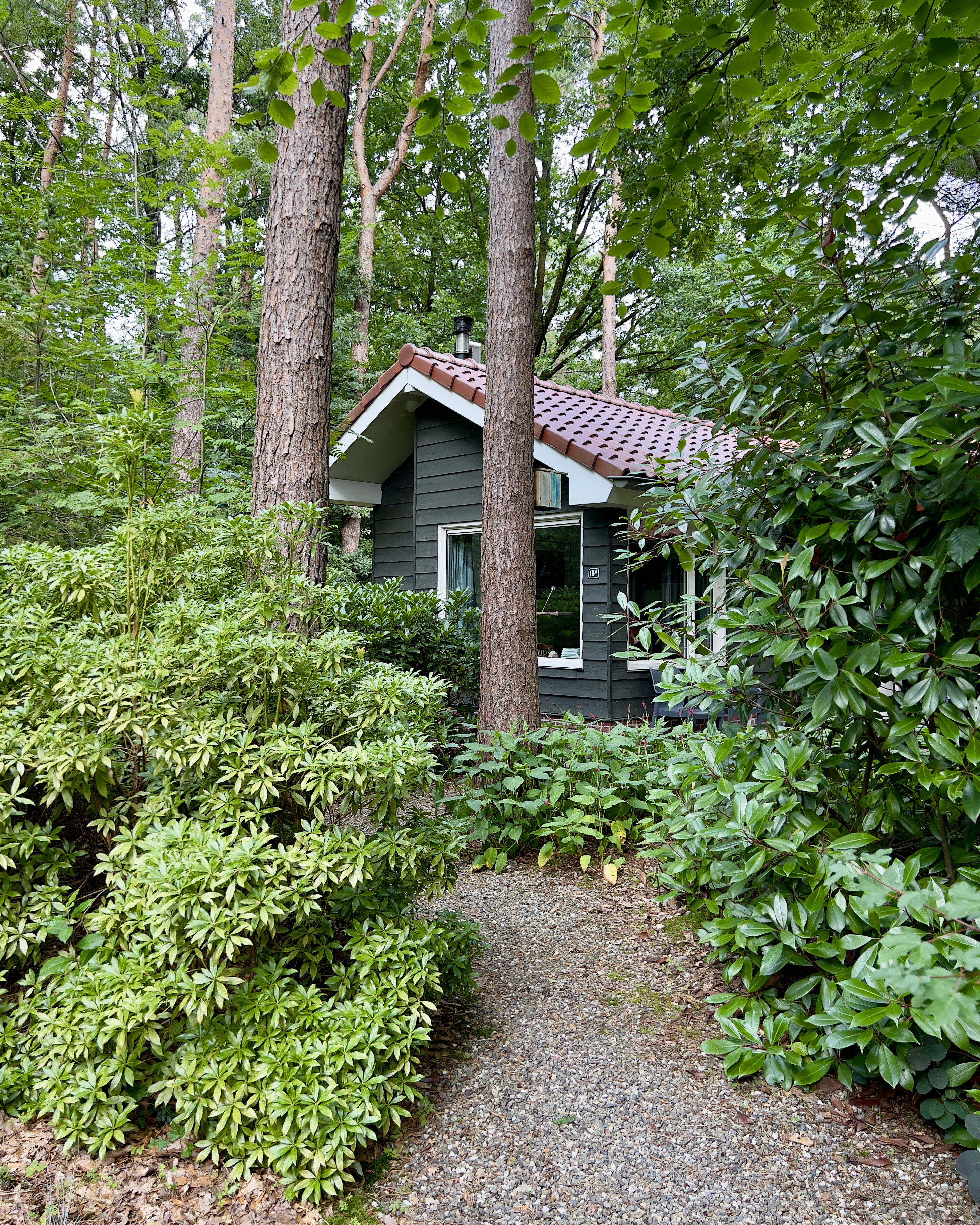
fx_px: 1015
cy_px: 581
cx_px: 475
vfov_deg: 62.2
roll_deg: -0.2
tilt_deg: +1.8
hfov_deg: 51.5
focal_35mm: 28
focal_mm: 5.7
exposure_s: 1/186
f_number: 1.5
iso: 40
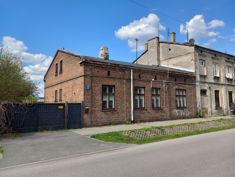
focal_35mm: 27
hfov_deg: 65.3
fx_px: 183
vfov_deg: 51.4
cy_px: 88
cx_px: 118
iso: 20
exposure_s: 1/375
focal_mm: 4
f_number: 1.8
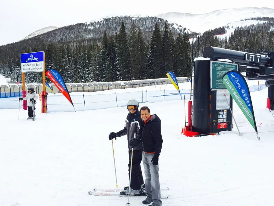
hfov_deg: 61.7
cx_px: 137
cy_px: 103
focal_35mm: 29
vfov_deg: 48.2
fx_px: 230
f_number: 2.2
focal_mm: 4.15
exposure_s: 1/842
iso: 32
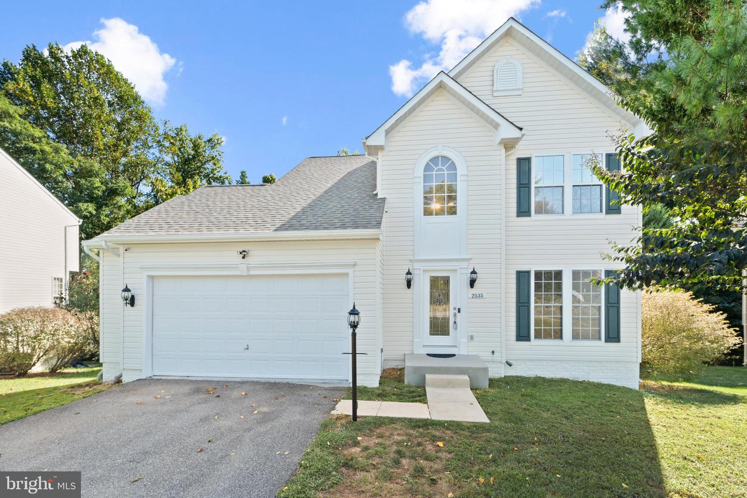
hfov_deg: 104.3
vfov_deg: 81.2
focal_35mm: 14
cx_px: 374
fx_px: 290
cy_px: 249
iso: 500
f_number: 8
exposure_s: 1/125
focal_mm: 14
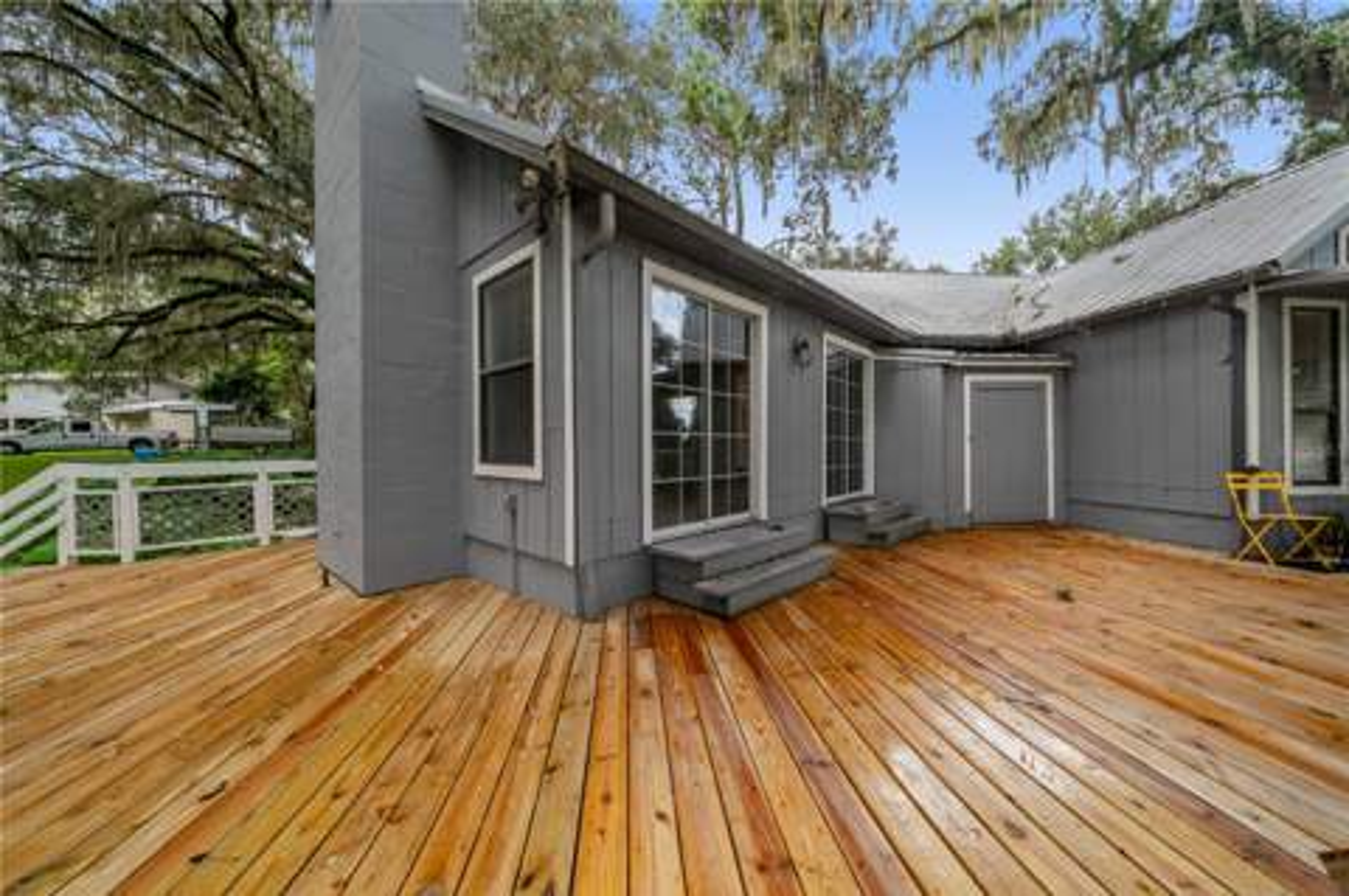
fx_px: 449
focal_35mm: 12
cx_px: 674
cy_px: 448
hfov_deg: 112.7
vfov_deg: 89.9
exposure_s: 1/15
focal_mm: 12
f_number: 8
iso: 100
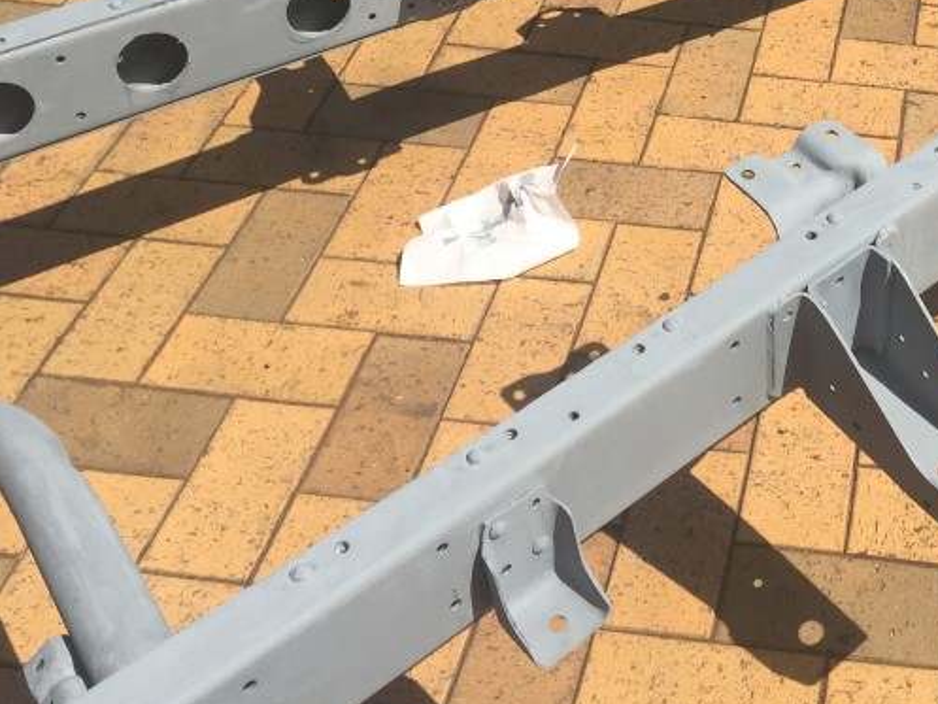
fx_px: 1518
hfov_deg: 32.4
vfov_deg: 25.2
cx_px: 874
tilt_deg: -35.1
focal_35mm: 56
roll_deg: -4.2
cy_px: 47
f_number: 2.2
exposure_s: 1/1980
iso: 32
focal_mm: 4.15
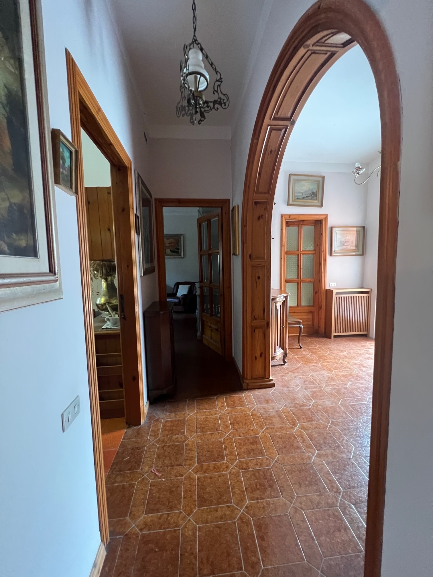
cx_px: 216
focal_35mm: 13
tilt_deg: -4.3
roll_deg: +1.6
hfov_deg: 89.9
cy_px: 288
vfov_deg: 106.2
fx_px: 217
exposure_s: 1/34
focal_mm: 1.57
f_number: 1.8
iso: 800
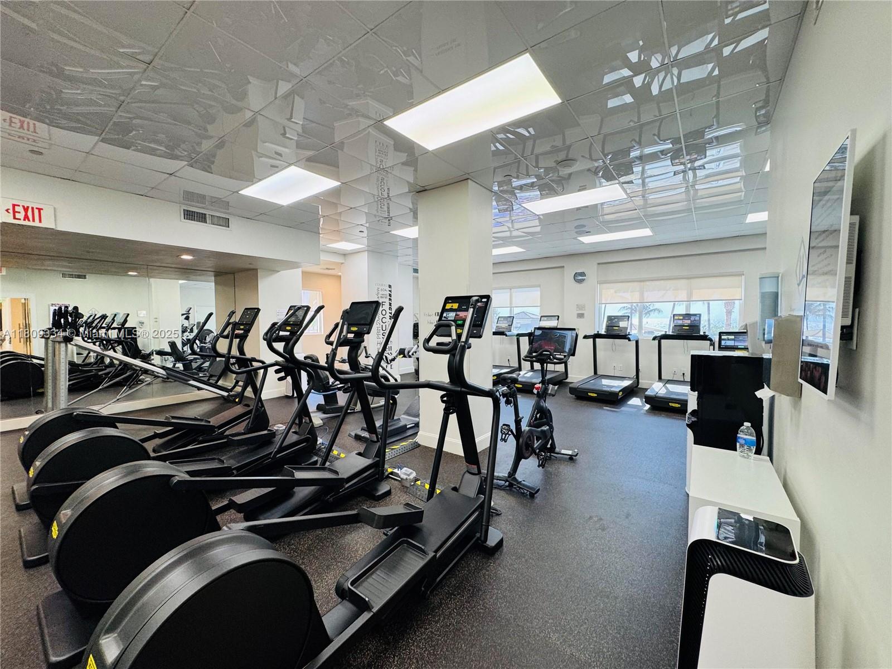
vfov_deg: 85.7
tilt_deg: -2.3
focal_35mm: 14
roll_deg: +0.5
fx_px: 361
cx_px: 446
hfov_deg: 102.1
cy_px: 334
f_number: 2.2
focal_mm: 2.22
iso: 125
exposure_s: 1/120
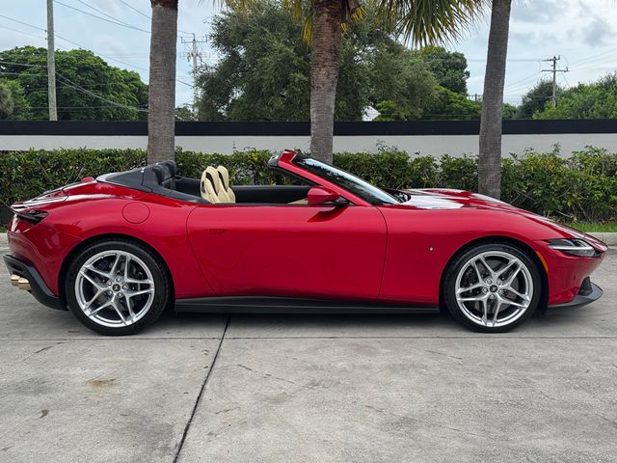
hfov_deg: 39.7
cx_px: 308
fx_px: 856
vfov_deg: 30.3
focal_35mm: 48
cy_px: 232
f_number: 1.78
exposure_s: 1/495
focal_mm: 6.76
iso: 64
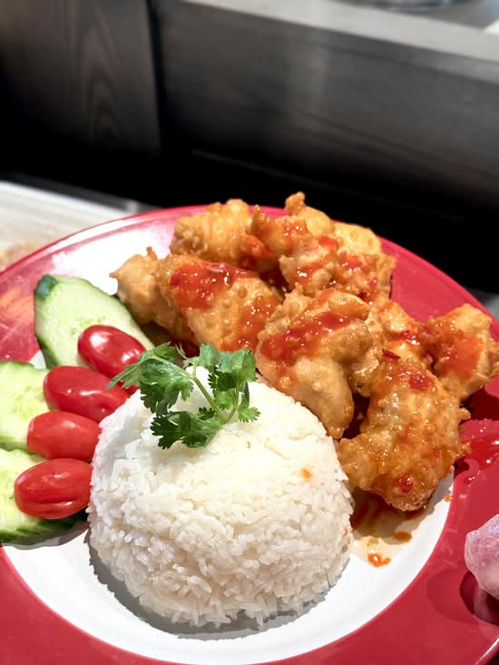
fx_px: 922
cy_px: 332
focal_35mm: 48
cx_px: 250
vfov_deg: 39.7
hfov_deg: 30.3
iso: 50
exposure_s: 1/60
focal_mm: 6.76
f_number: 1.78
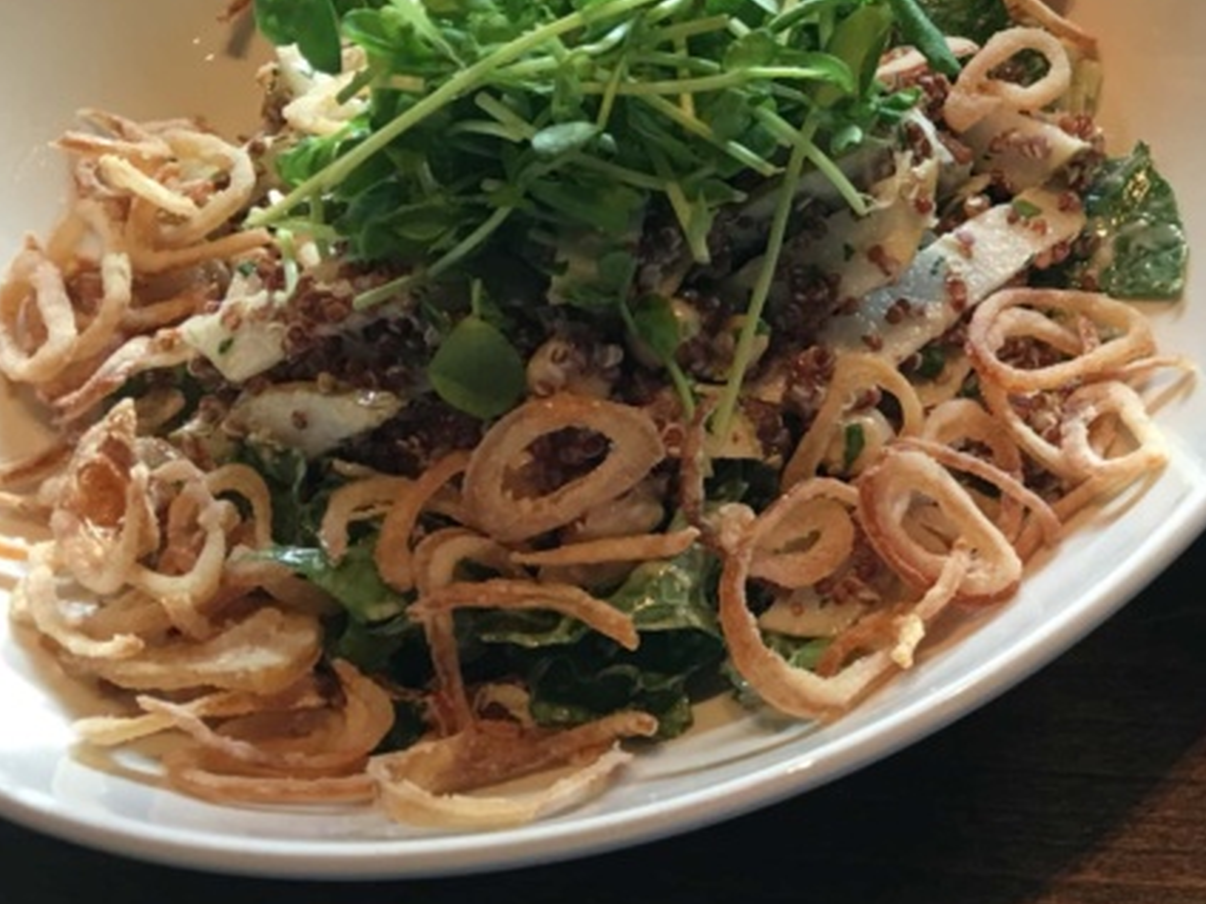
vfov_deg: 21.0
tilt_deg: -46.2
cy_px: 321
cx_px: 1445
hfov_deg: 25.1
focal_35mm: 70
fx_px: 2439
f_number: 2.2
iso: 40
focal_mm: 4.15
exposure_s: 1/15
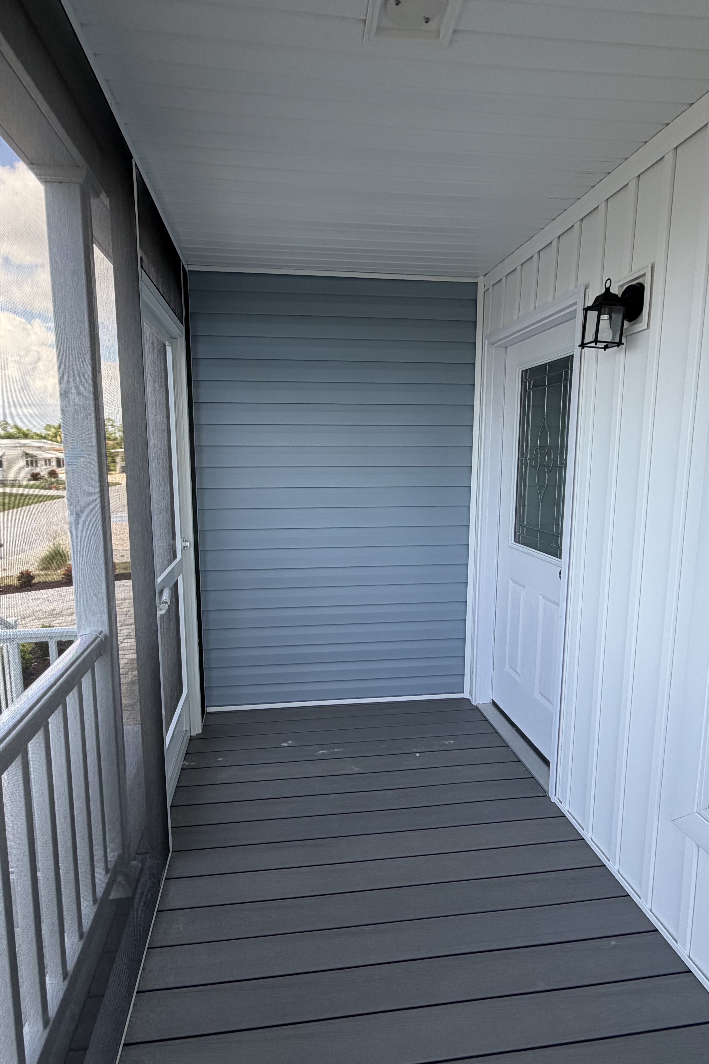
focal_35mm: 20
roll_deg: +0.4
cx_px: 357
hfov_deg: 61.9
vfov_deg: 84.0
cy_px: 544
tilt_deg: -8.4
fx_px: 591
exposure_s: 1/221
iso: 50
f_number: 2.2
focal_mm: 2.22
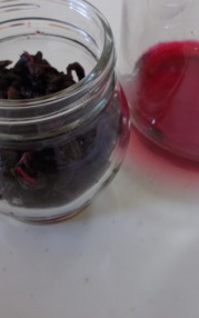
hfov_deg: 28.6
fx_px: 390
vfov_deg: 44.2
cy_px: 136
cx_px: 112
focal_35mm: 45
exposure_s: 1/50
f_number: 3.2
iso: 249
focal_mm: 4.9
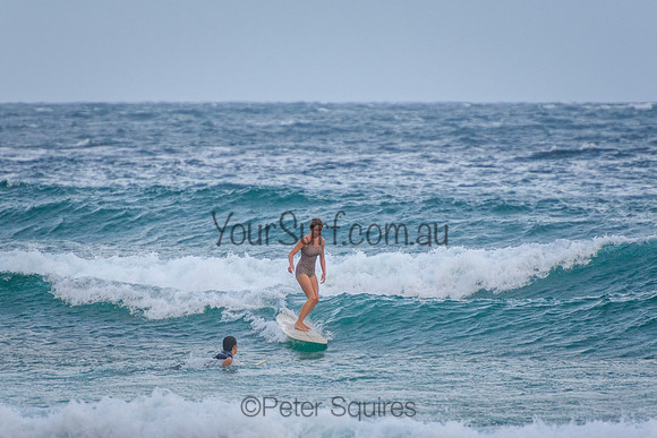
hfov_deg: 3.4
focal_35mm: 615
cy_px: 219
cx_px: 328
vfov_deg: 2.2
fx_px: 11222
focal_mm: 400
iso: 800
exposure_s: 1/1600
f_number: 5.6
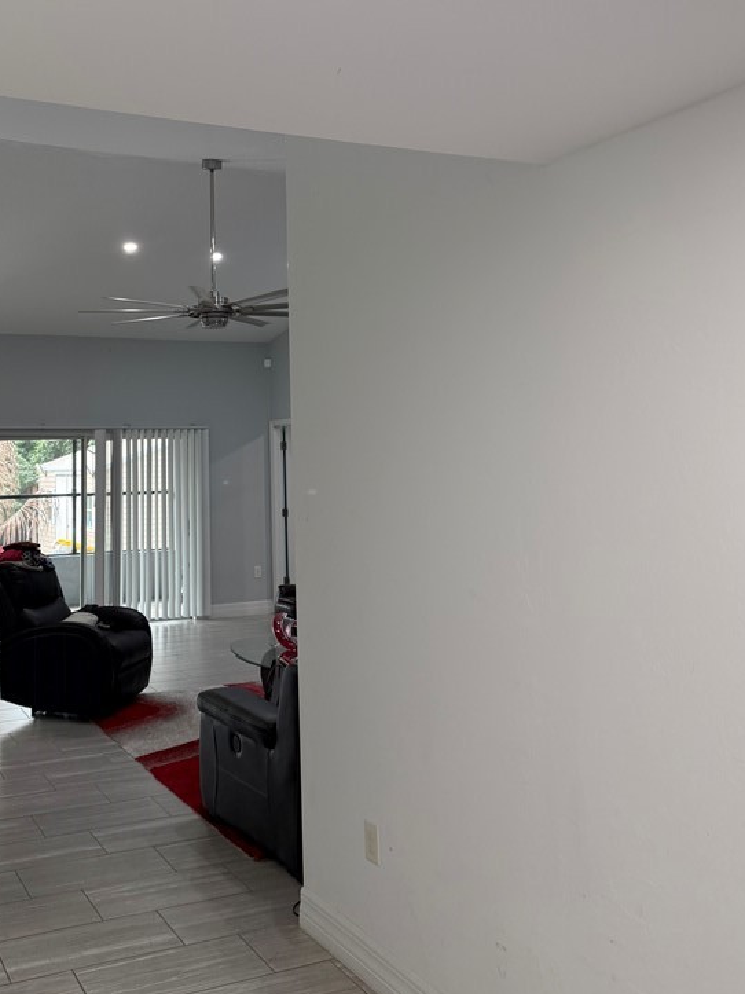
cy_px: 374
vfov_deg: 53.4
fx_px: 976
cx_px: 232
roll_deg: +1.0
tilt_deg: +3.4
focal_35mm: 34
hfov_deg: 41.1
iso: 200
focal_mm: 6.76
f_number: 1.78
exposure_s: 1/125
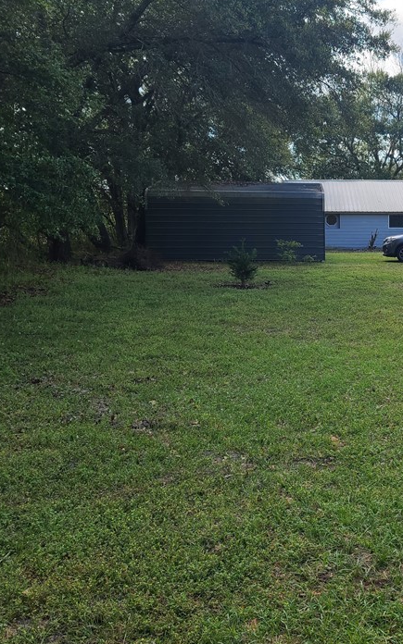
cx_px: 390
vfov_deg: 50.3
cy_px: 295
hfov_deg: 30.7
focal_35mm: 39
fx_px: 685
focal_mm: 7
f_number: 1.8
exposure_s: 1/267
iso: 16
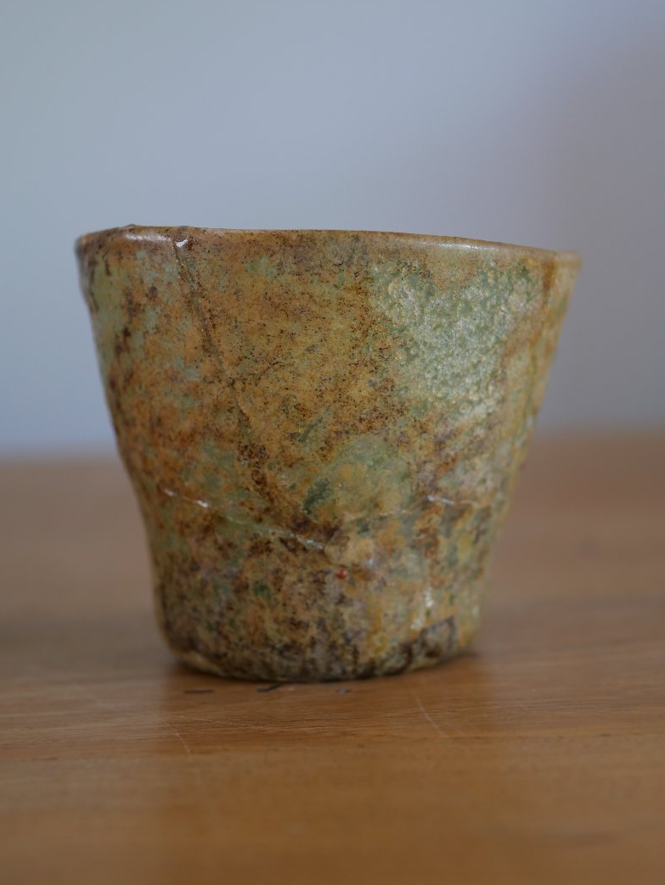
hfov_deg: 21.3
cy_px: 458
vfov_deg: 28.2
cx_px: 374
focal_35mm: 69
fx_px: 1766
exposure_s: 1/60
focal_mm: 30
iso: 400
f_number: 2.8
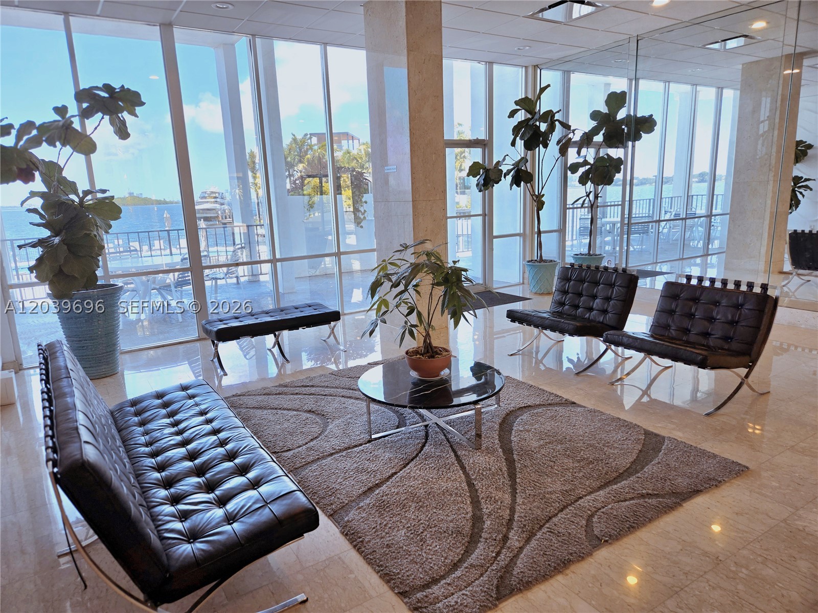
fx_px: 544
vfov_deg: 58.9
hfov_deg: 73.9
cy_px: 306
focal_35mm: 23
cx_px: 409
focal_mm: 5.4
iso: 40
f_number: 1.8
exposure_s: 1/120
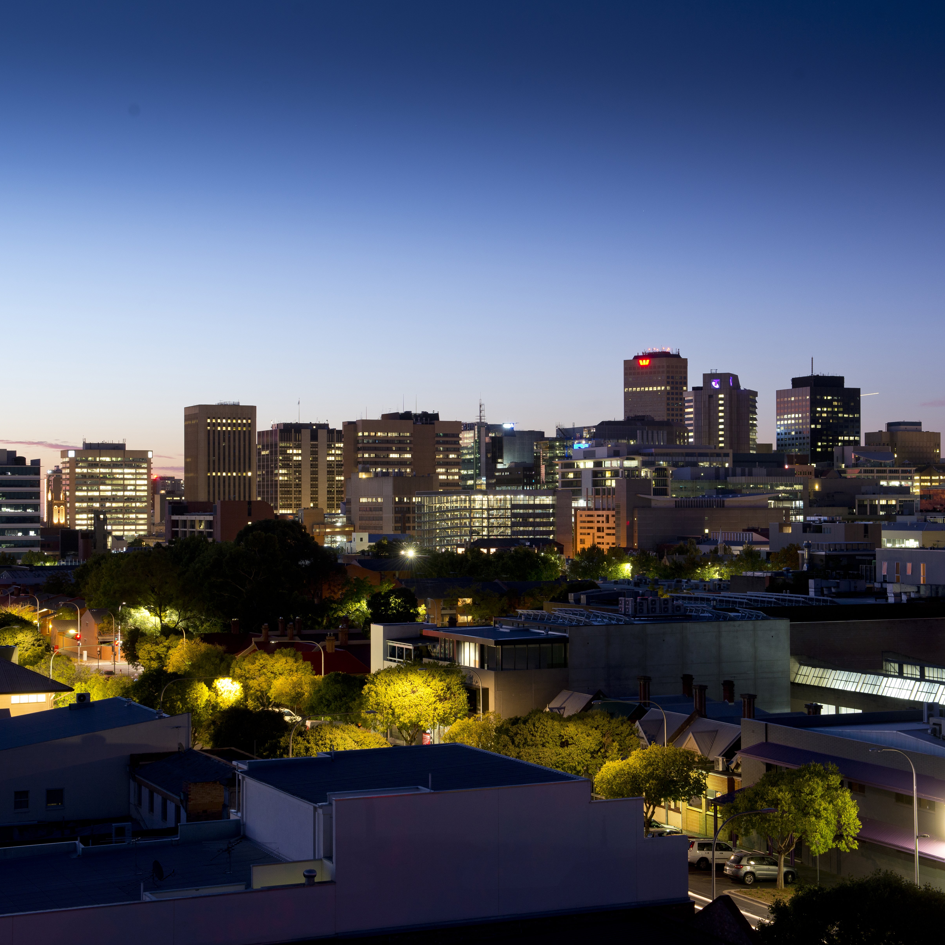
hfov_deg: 27.7
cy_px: 476
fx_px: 1915
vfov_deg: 27.7
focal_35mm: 62
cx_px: 503
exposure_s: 6
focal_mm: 48
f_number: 8
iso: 200
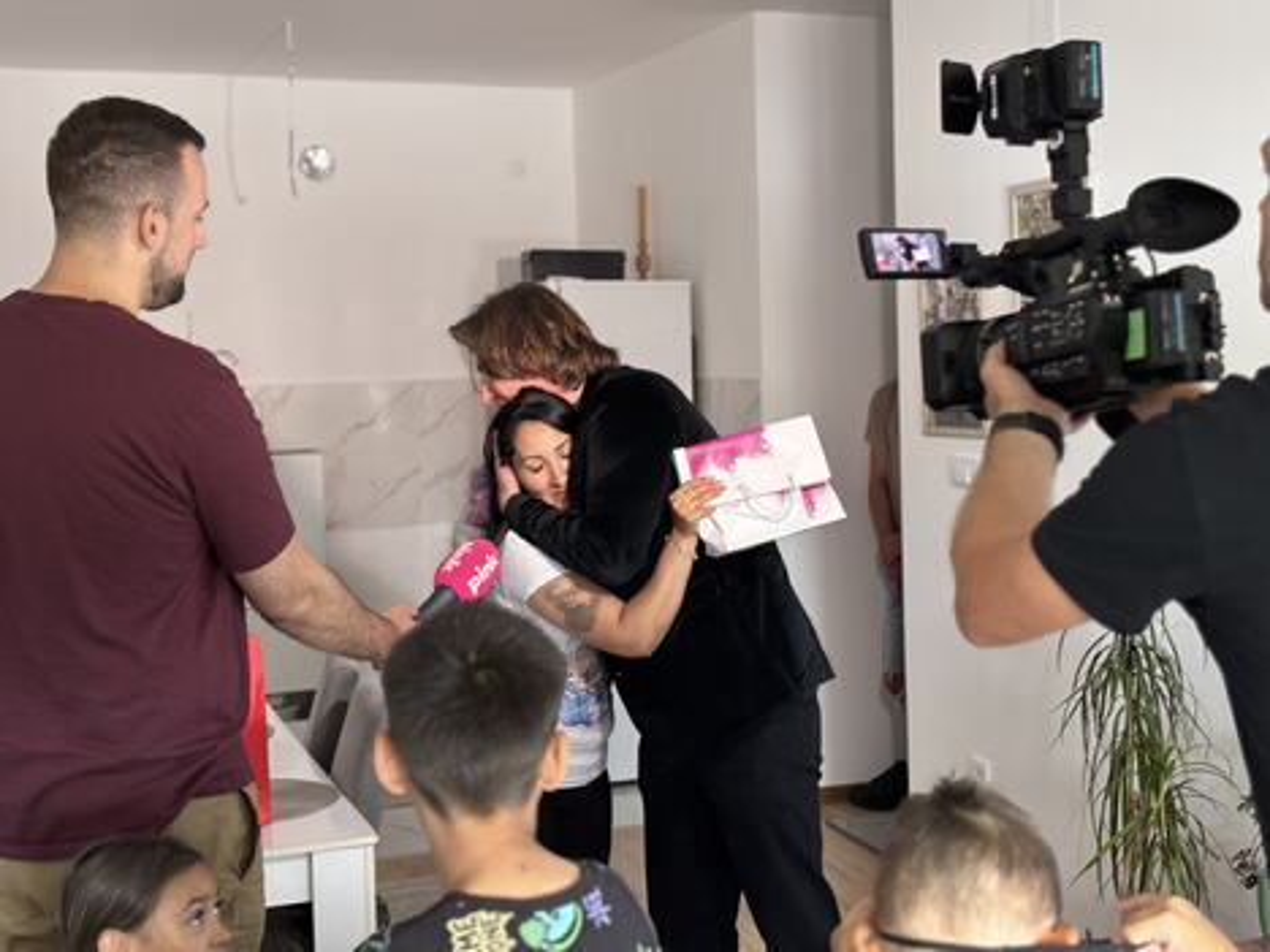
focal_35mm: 52
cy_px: 476
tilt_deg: -4.3
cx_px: 635
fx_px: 1908
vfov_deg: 28.0
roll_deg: +2.7
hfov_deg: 36.8
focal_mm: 5.96
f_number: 1.6
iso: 200
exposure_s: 1/40
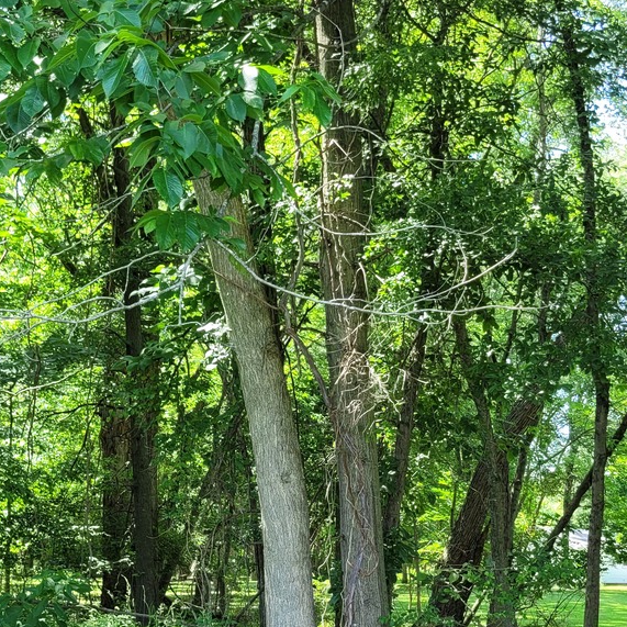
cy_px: 534
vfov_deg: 28.7
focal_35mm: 58
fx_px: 1189
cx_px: 309
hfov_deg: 29.6
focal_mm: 5.4
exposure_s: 1/160
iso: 40
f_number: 1.8
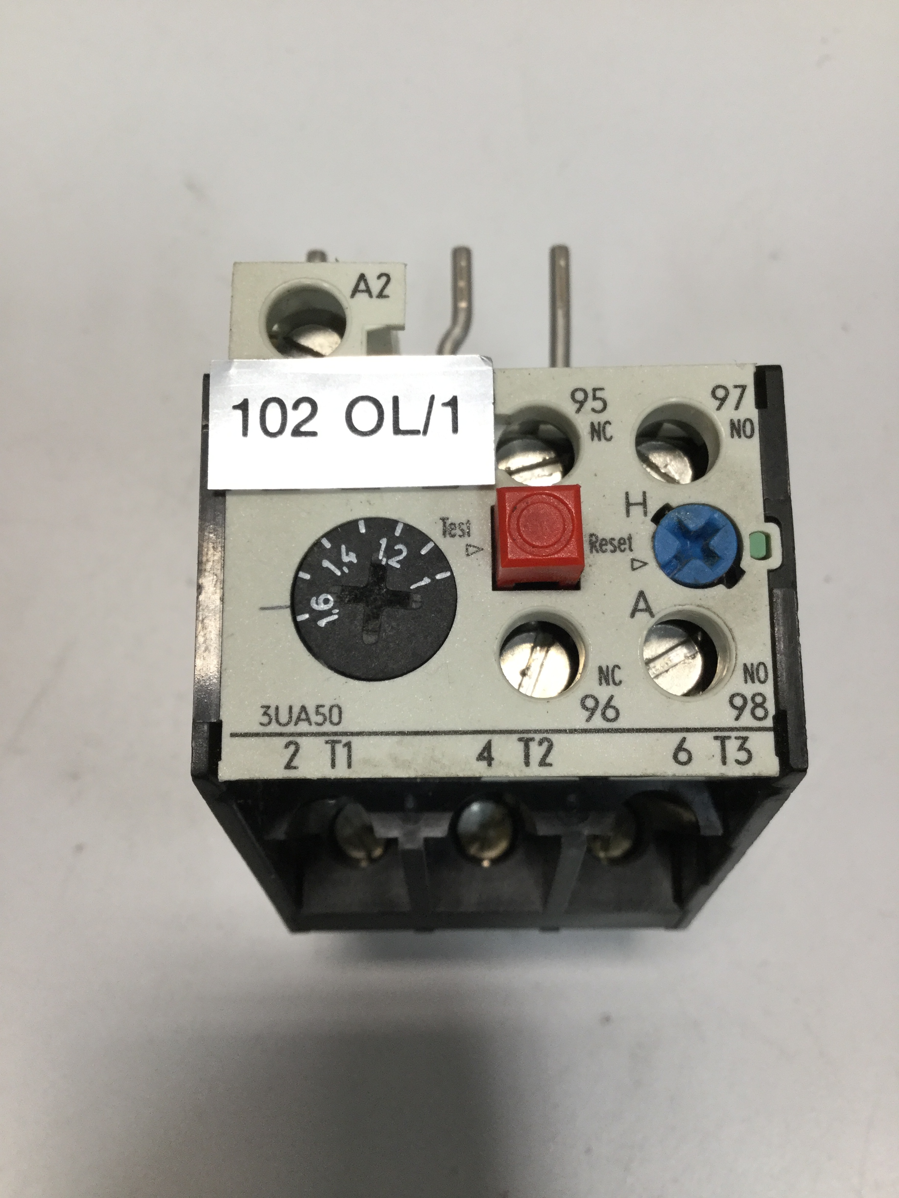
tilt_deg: -79.9
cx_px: 450
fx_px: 1073
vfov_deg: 58.4
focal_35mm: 31
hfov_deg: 45.4
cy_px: 599
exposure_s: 1/30
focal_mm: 3.3
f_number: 2.4
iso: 32
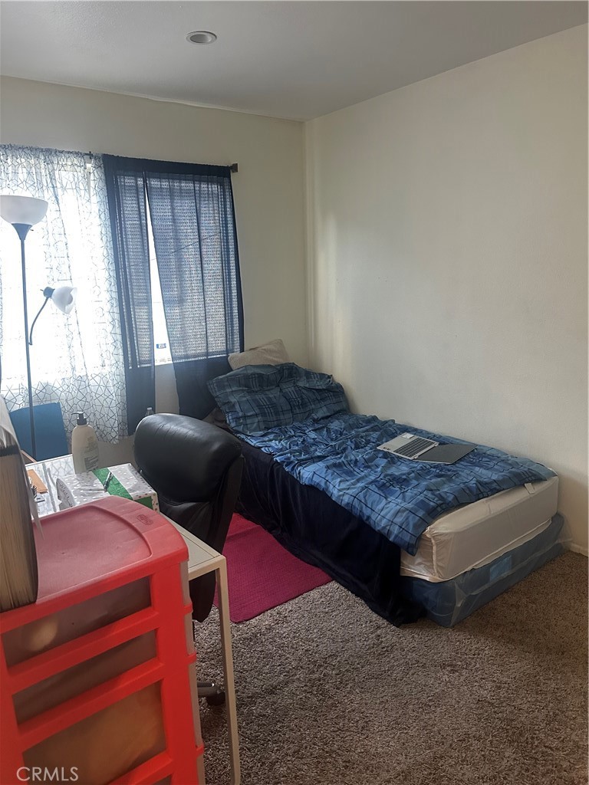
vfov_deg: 71.6
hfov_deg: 56.8
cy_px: 392
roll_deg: +1.7
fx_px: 544
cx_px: 294
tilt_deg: -11.2
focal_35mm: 24
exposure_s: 1/60
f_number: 1.78
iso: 500
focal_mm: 6.86
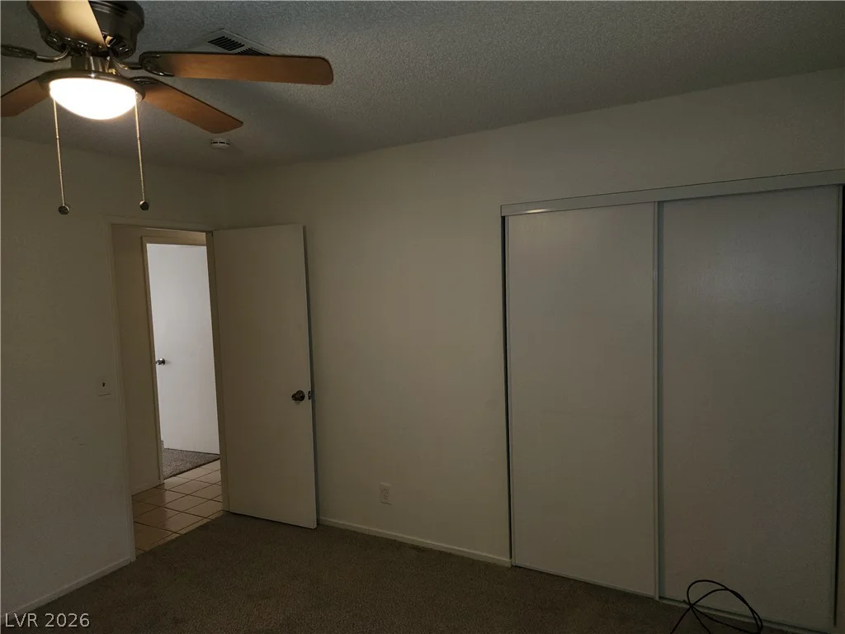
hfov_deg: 73.9
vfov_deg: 58.9
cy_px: 317
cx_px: 422
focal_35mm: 23
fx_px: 561
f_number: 1.8
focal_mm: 6.4
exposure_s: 1/24
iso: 100
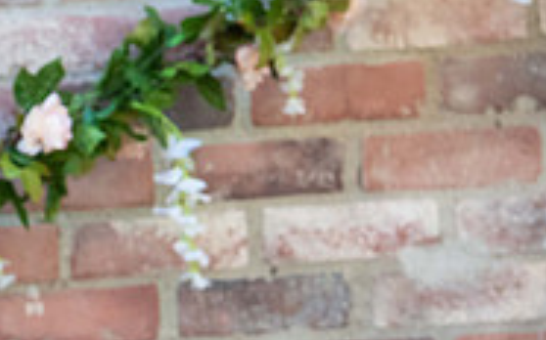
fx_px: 6871
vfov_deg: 2.8
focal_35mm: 462
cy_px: 494
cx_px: -279
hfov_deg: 4.5
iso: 1250
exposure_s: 1/1000
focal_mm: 145
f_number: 5
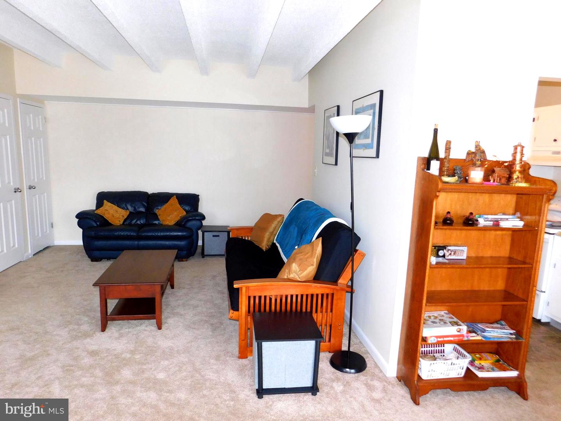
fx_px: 373
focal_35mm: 23
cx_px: 280
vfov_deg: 58.9
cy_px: 210
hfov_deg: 73.9
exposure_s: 1/30
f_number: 3
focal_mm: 4
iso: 200
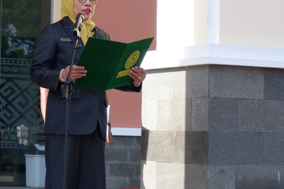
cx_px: 70
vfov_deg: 11.0
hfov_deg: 16.3
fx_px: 986
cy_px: 73
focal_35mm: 125
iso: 200
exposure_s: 1/240
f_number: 5.6
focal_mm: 44.5
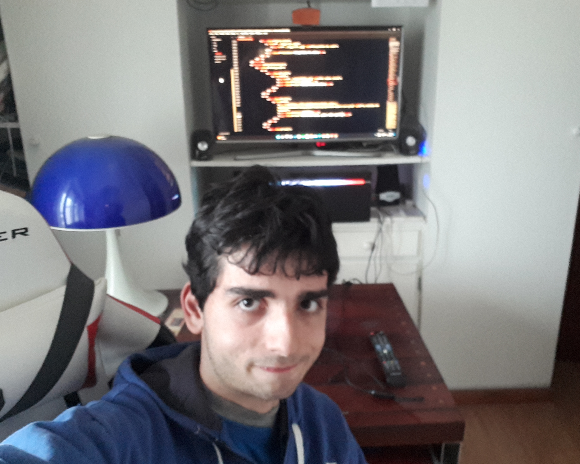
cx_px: 306
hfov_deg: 60.4
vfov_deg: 50.0
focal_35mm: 29
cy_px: 234
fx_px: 498
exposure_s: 1/8
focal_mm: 3.6
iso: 800
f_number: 1.9
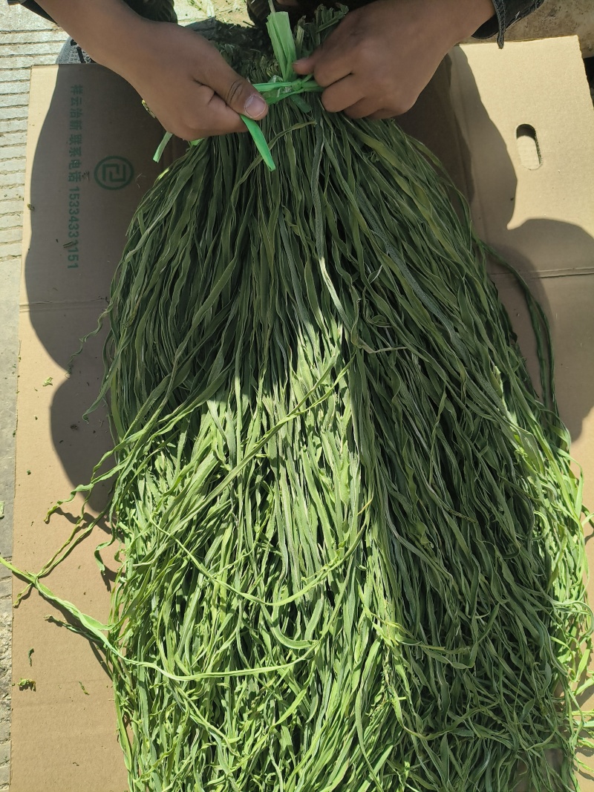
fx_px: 595
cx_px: 297
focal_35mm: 26
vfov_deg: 67.3
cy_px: 396
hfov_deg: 53.1
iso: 80
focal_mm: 4.84
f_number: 1.8
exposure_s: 1/2765
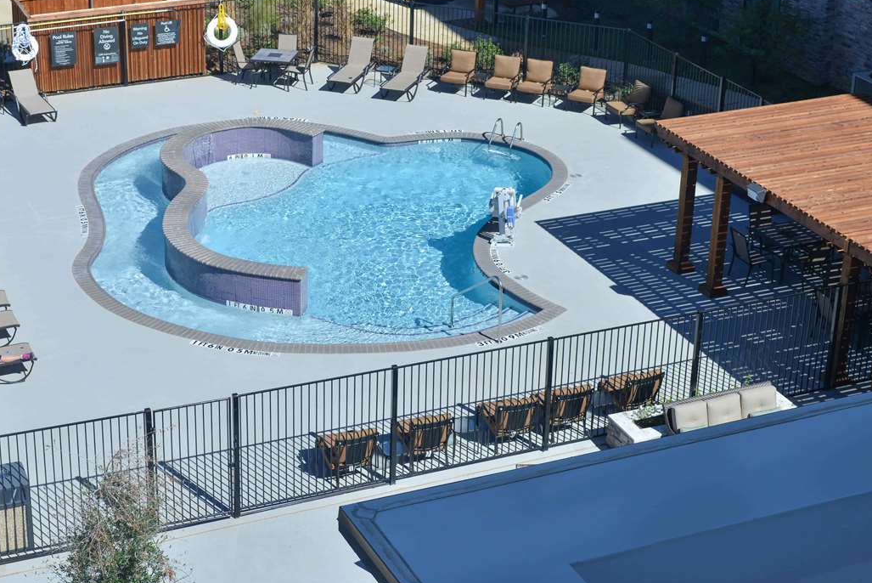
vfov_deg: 18.7
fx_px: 1769
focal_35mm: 73
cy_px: 229
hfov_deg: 27.6
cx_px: 344
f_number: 8
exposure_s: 1/400
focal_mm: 50
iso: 100
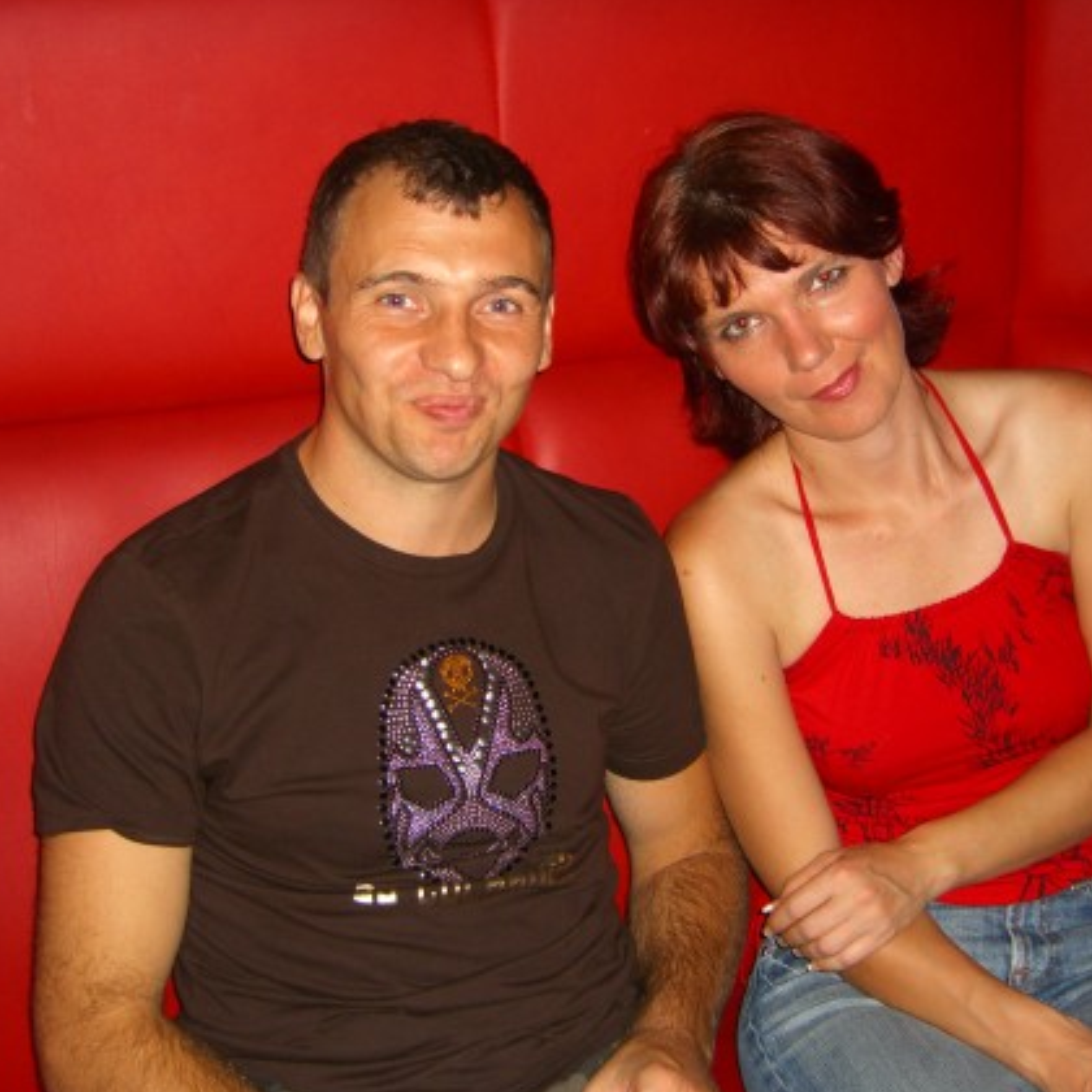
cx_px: 614
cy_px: 523
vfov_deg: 35.3
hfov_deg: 35.3
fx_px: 1713
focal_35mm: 48
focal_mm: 7.9
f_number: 2.8
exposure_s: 1/60
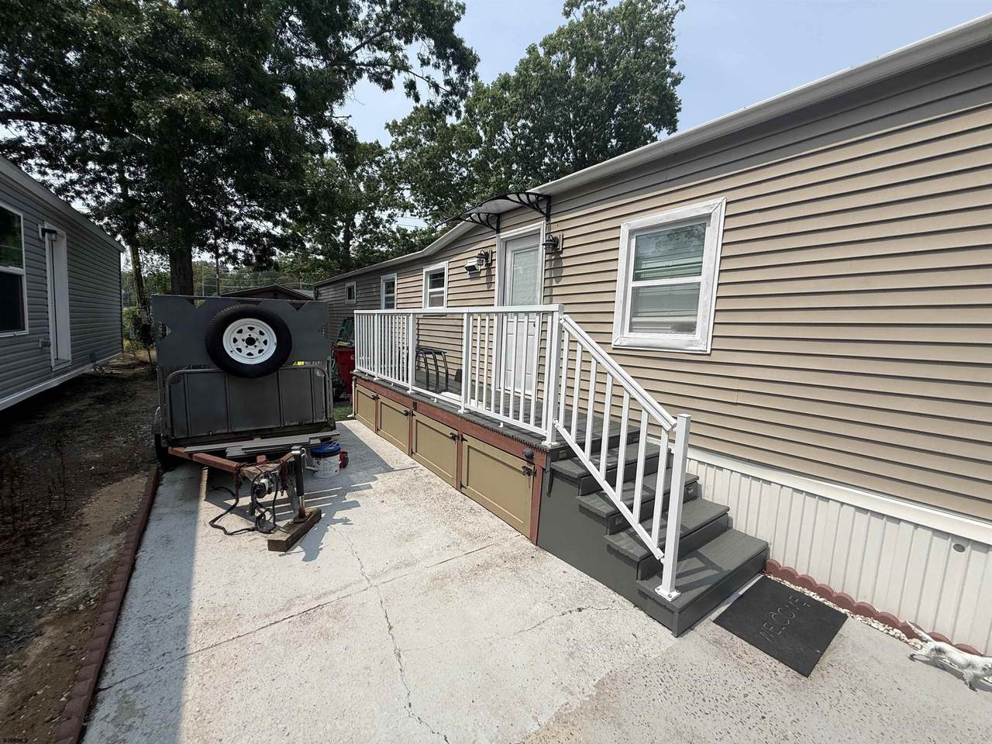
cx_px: 496
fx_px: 401
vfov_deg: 85.7
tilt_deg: -6.7
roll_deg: -2.1
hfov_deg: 102.1
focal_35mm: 14
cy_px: 372
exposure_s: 1/2841
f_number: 2.2
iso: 50
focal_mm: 2.22
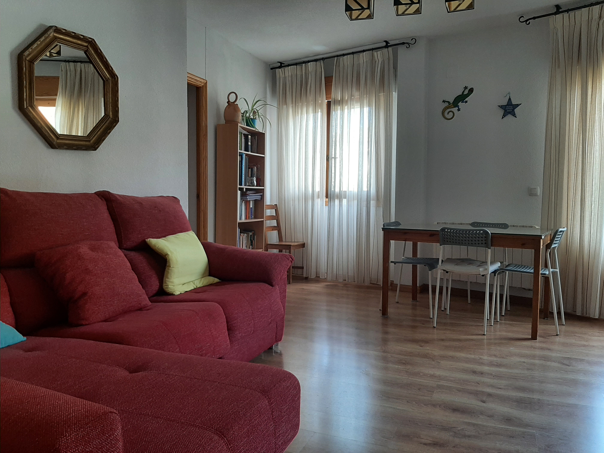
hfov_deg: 67.3
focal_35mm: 26
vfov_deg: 53.1
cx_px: 302
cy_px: 226
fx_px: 454
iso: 80
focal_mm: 3.93
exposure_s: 1/50
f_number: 1.7
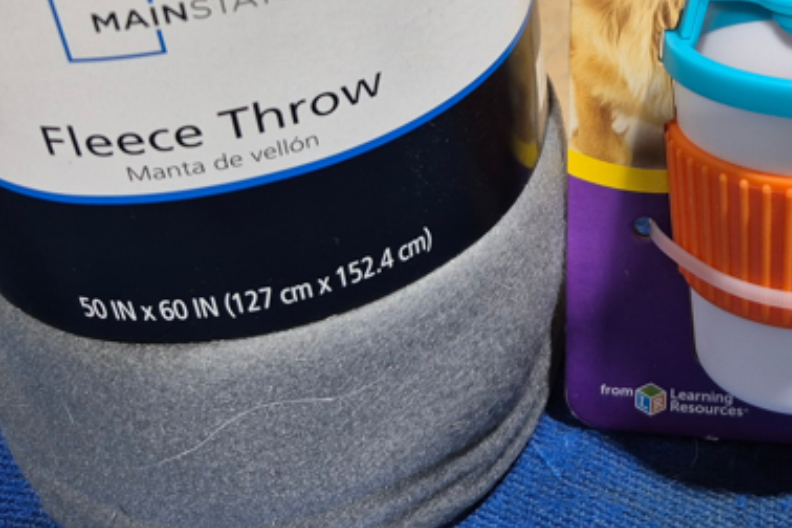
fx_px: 1254
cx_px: 633
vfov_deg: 21.9
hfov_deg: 34.0
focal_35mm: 57
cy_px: -120
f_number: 1.8
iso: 200
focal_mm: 5.4
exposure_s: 1/120
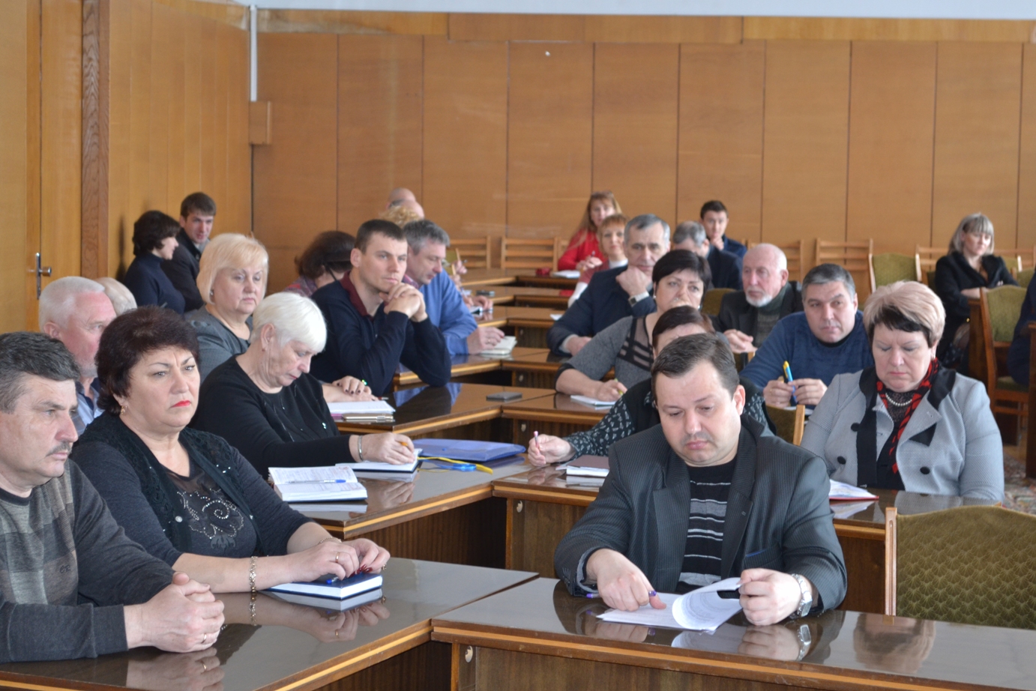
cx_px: 518
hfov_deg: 24.6
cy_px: 346
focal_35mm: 82
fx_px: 2375
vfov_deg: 16.6
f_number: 5.6
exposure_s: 1/30
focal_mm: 55
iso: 800
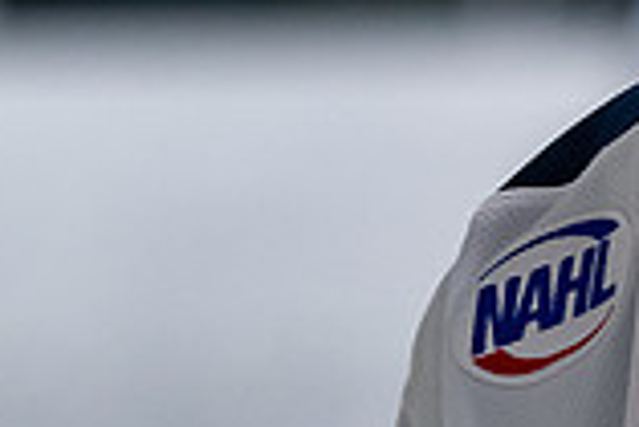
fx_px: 13253
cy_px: -291
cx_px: 989
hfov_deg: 2.8
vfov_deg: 1.8
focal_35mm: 746
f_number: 3.2
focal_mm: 135
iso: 2000
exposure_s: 1/800
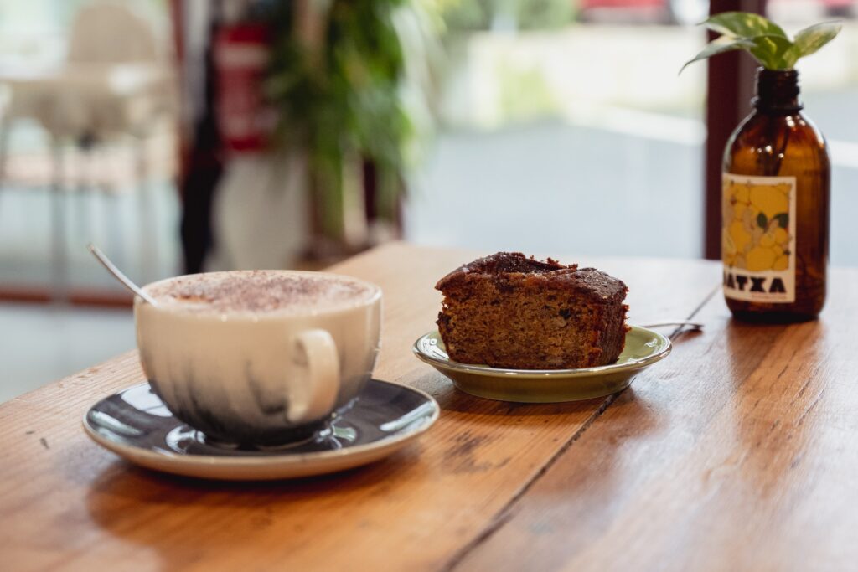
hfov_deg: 30.5
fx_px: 1572
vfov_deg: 20.6
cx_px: 449
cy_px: 287
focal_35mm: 66
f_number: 4
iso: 4000
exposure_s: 1/200
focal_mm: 61
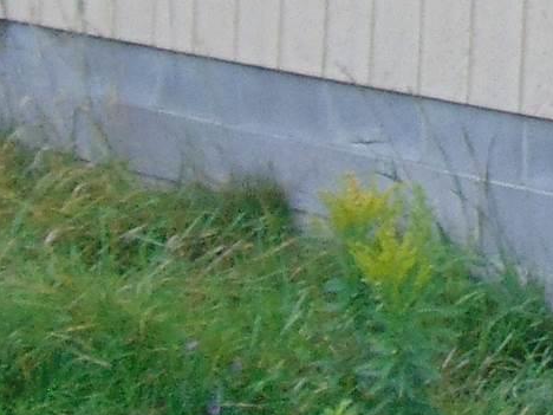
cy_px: -445
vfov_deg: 8.5
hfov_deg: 11.4
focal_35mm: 164
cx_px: 923
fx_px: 2620
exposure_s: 1/320
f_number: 3
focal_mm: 4.5
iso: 80
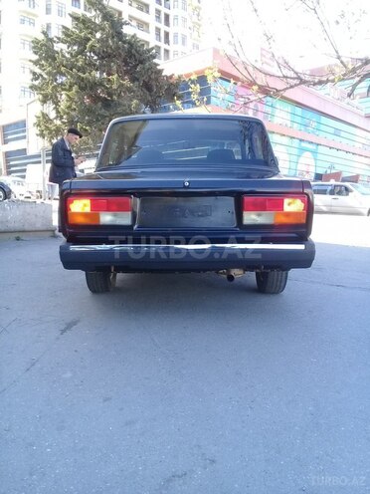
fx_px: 442
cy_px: 247
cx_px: 185
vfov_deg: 58.4
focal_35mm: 31
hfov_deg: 45.4
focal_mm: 3.3
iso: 50
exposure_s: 1/100
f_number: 2.2
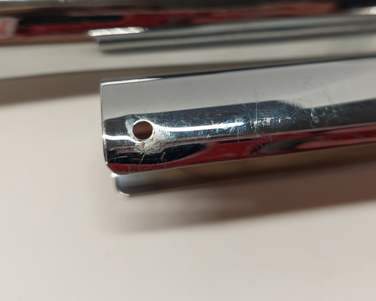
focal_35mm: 37
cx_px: 203
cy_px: 95
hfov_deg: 49.0
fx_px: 412
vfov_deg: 39.5
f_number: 1.8
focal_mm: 5.23
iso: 160
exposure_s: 1/120
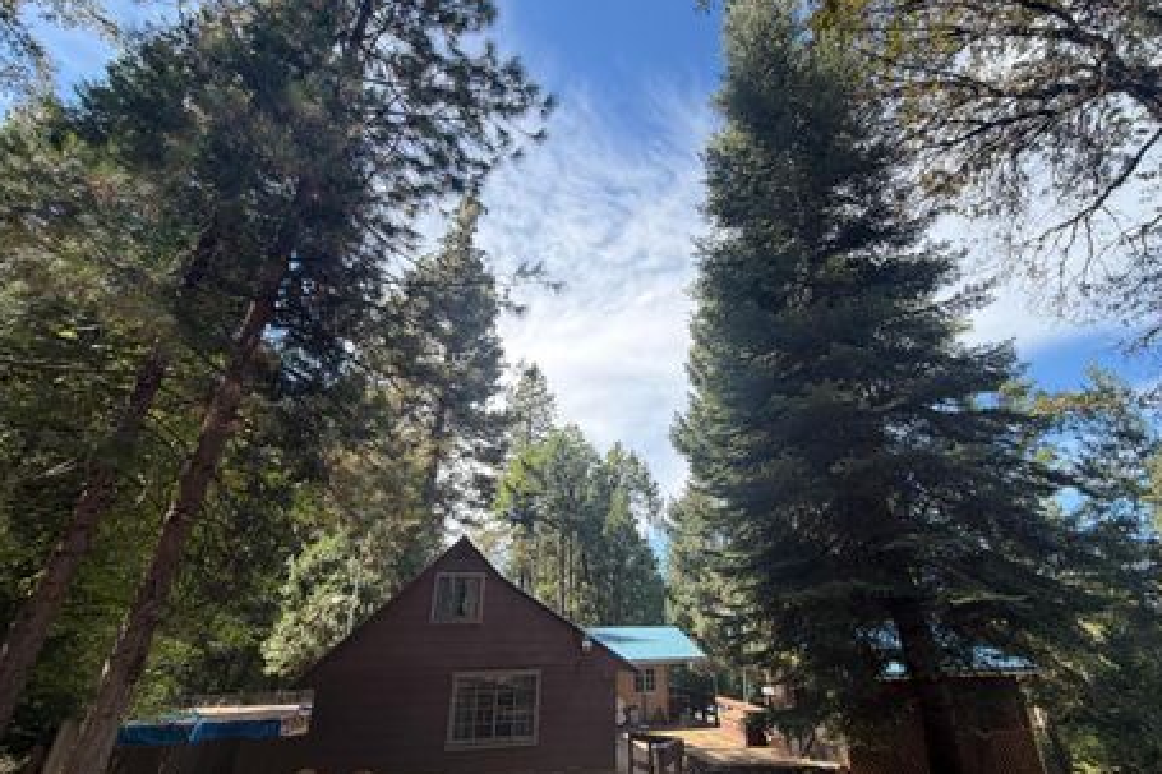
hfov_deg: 96.5
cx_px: 633
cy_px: 407
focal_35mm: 16
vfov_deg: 73.6
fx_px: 516
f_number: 2.2
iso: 50
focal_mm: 2.22
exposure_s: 1/315
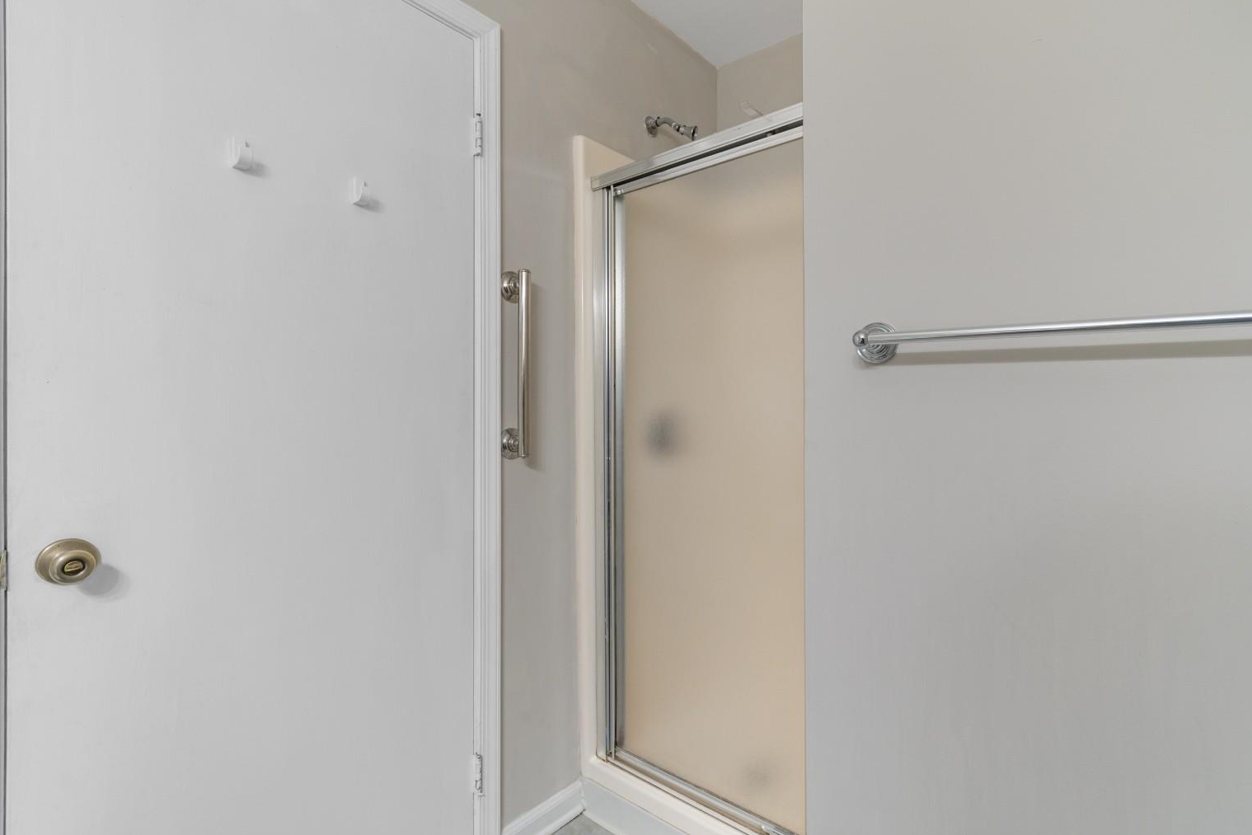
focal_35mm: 16
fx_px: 556
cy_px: 395
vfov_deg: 73.7
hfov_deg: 96.6
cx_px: 659
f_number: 4.5
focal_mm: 10
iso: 100
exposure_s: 1/13
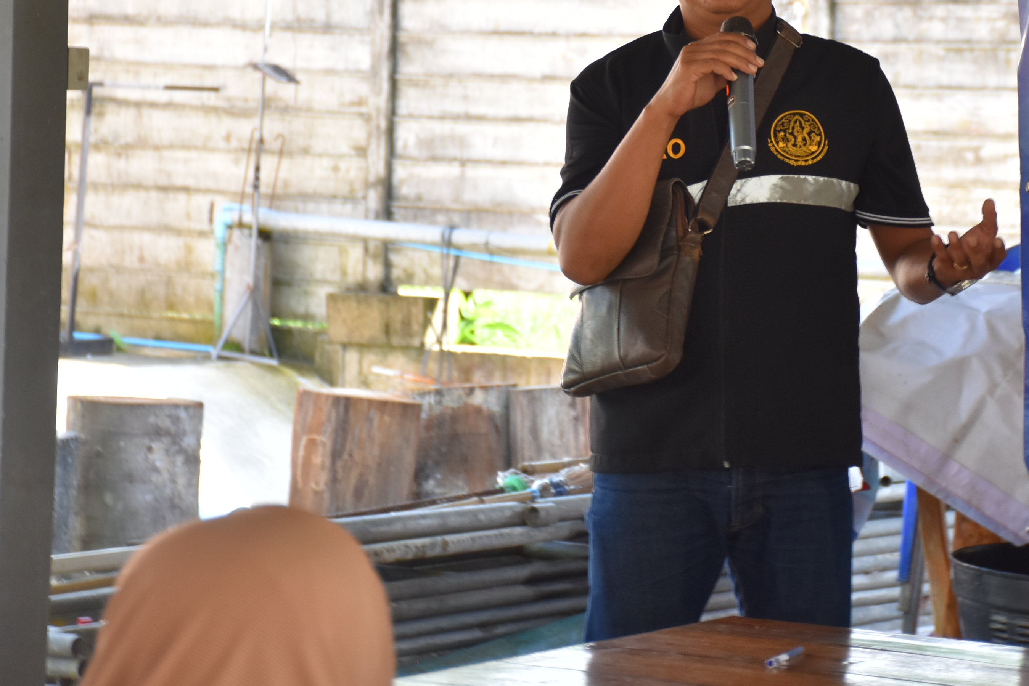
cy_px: 140
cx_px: 754
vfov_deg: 8.8
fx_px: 4431
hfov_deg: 13.2
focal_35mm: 155
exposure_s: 1/125
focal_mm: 62
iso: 400
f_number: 5.6
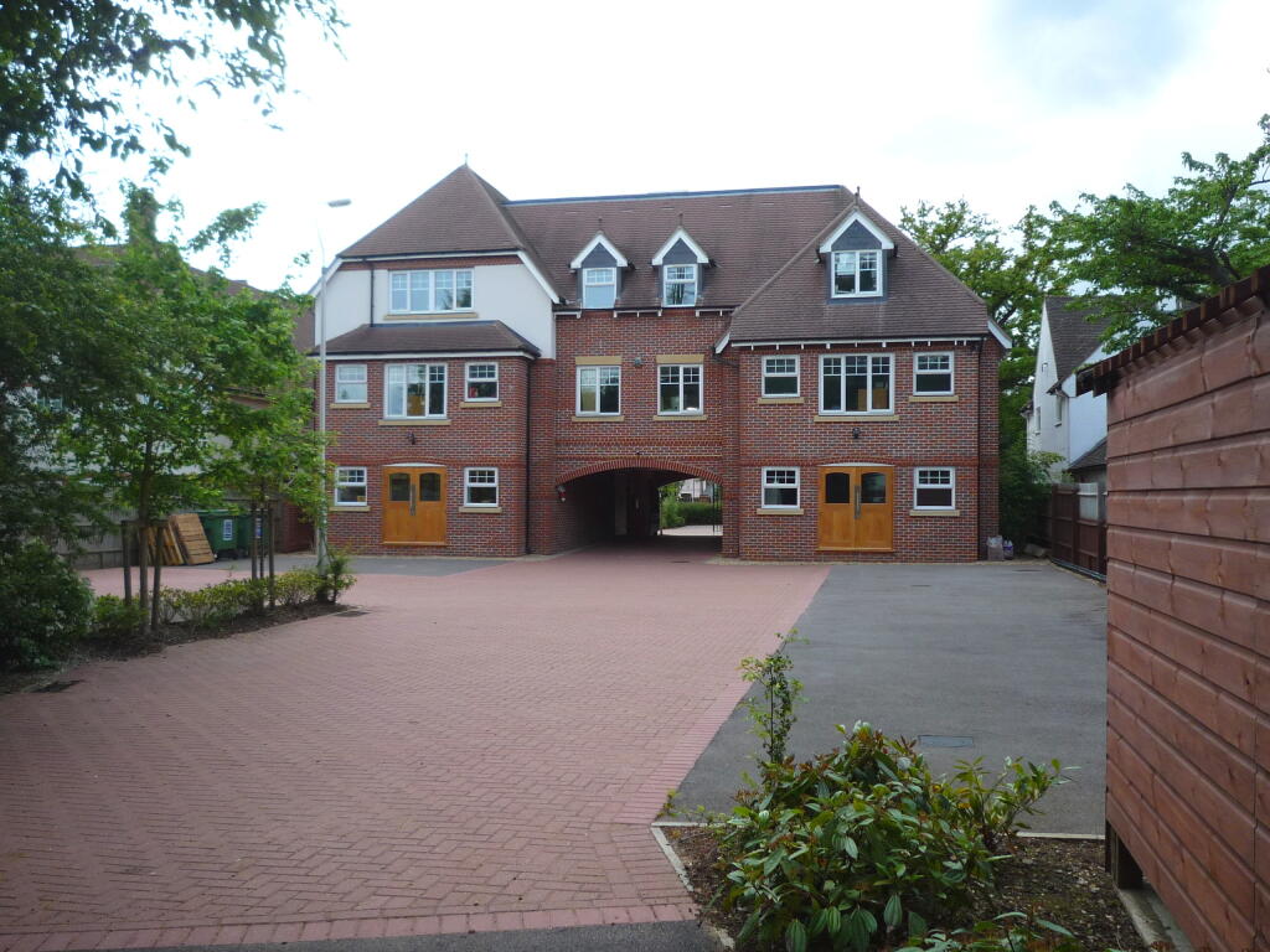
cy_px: 476
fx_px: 1101
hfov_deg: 60.0
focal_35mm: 30
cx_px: 635
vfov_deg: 46.8
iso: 100
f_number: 2.8
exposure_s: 1/640
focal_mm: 4.4
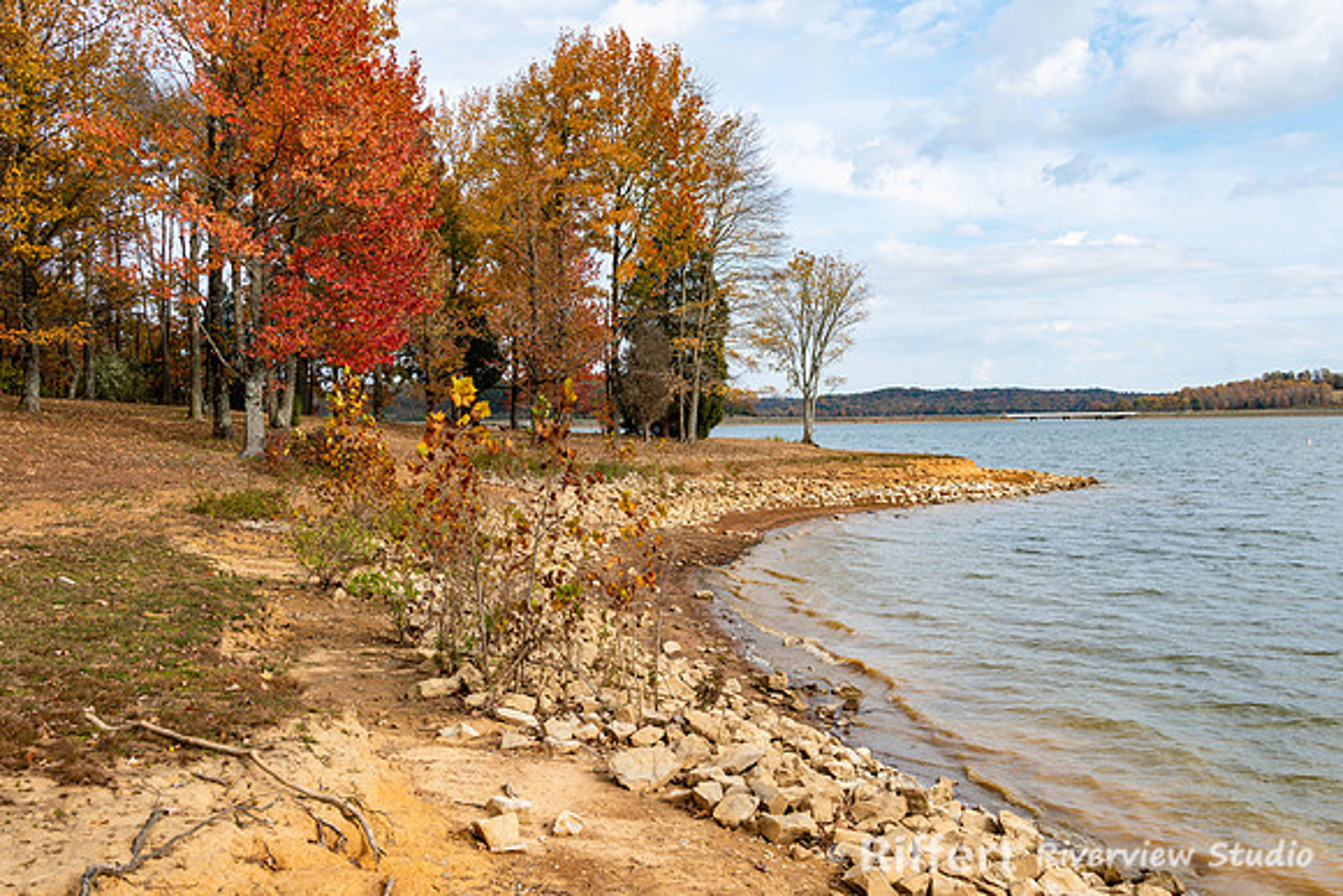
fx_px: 1303
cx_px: 672
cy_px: 448
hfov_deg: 54.5
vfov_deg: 38.0
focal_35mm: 35
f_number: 8
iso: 100
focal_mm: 34
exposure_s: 1/160
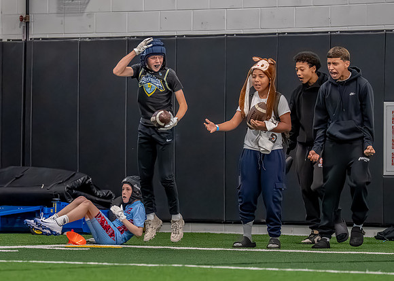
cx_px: 120
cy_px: 159
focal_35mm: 348
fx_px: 3897
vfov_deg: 4.1
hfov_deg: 5.8
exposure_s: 1/1000
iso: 6400
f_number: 2.8
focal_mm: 200
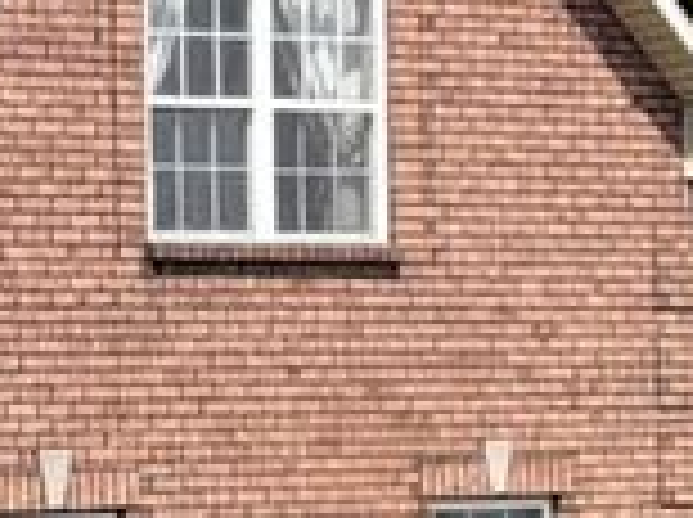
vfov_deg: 15.8
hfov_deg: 15.7
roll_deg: -0.4
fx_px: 1859
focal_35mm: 93
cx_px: -770
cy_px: 151
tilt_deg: +1.4
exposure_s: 1/770
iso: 25
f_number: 2.2
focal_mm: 2.22
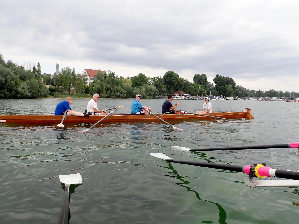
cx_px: 150
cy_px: 112
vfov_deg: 54.9
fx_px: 216
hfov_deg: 69.4
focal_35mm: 25
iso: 100
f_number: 2.8
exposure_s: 1/400
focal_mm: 4.5
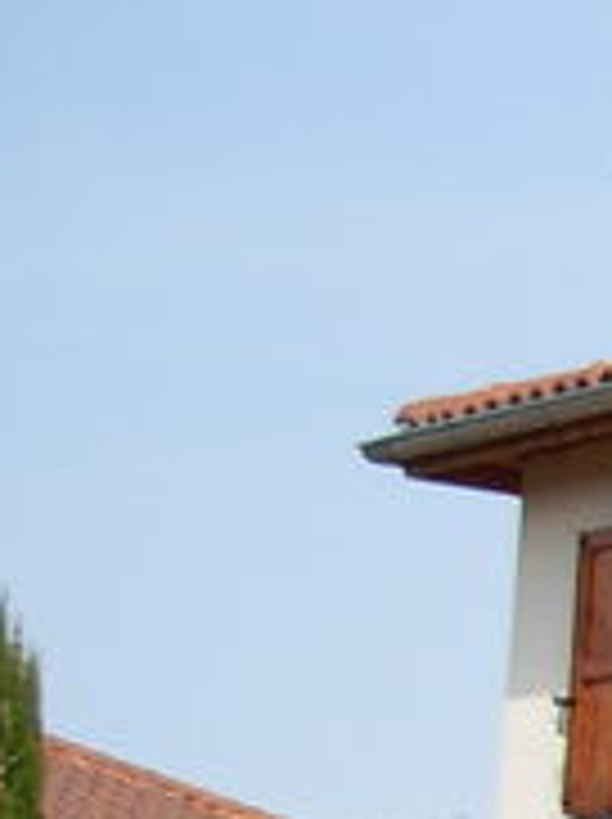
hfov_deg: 6.2
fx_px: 4938
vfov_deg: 9.0
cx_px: 2128
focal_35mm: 209
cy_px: 1508
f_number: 2.9
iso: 79
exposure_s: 1/939
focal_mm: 6.3
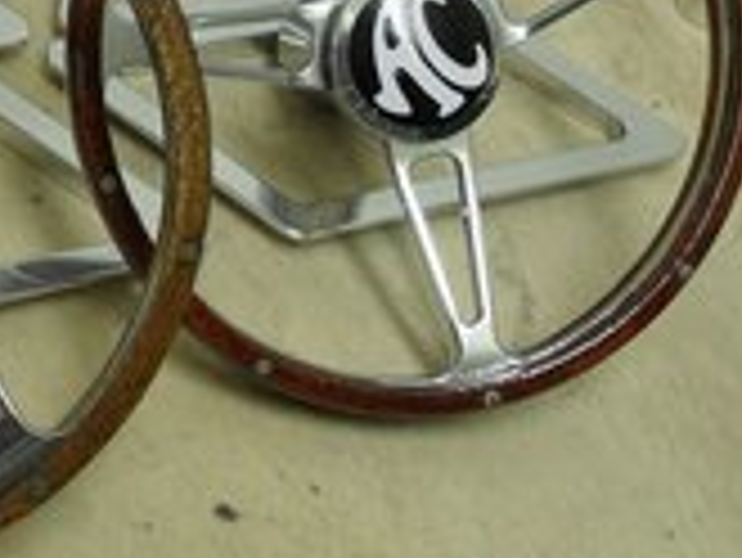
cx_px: 27
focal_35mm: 85
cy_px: -27
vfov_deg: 16.9
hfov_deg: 22.3
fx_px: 1823
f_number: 2.8
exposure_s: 1/30
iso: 120
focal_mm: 6.2
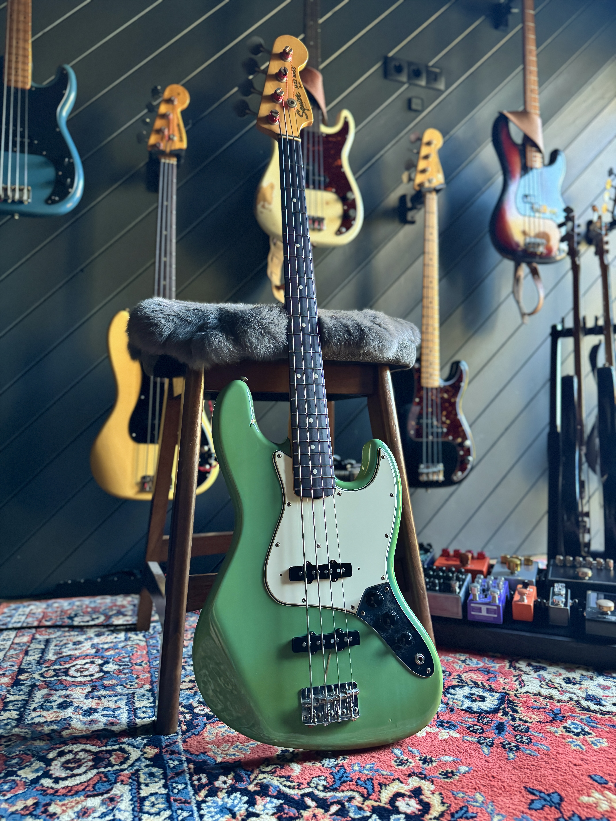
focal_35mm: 24
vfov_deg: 71.6
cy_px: 410
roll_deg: +0.6
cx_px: 308
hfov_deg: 56.8
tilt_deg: +2.7
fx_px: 569
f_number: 1.78
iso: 640
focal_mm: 6.76
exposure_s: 1/60
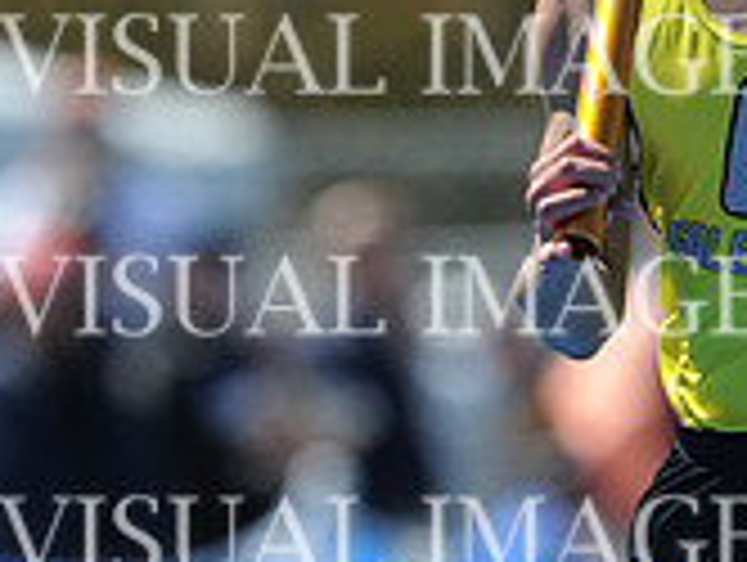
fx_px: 29023
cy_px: 414
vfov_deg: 1.1
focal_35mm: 1343
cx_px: 774
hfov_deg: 1.5
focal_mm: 400
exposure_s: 1/1600
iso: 320
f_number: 5.6
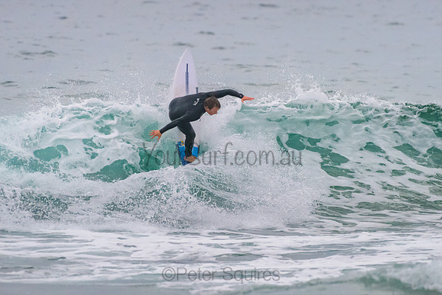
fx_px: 7529
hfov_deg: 3.4
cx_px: 248
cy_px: 117
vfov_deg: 2.2
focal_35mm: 613
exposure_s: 1/1250
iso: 2800
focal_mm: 500
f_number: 5.6
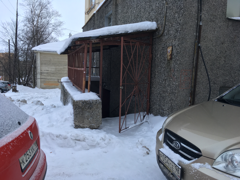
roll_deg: +0.0
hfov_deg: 61.7
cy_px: 90
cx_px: 120
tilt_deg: -3.0
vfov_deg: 48.2
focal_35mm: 29
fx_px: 201
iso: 32
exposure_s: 1/100
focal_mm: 4.15
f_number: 2.2
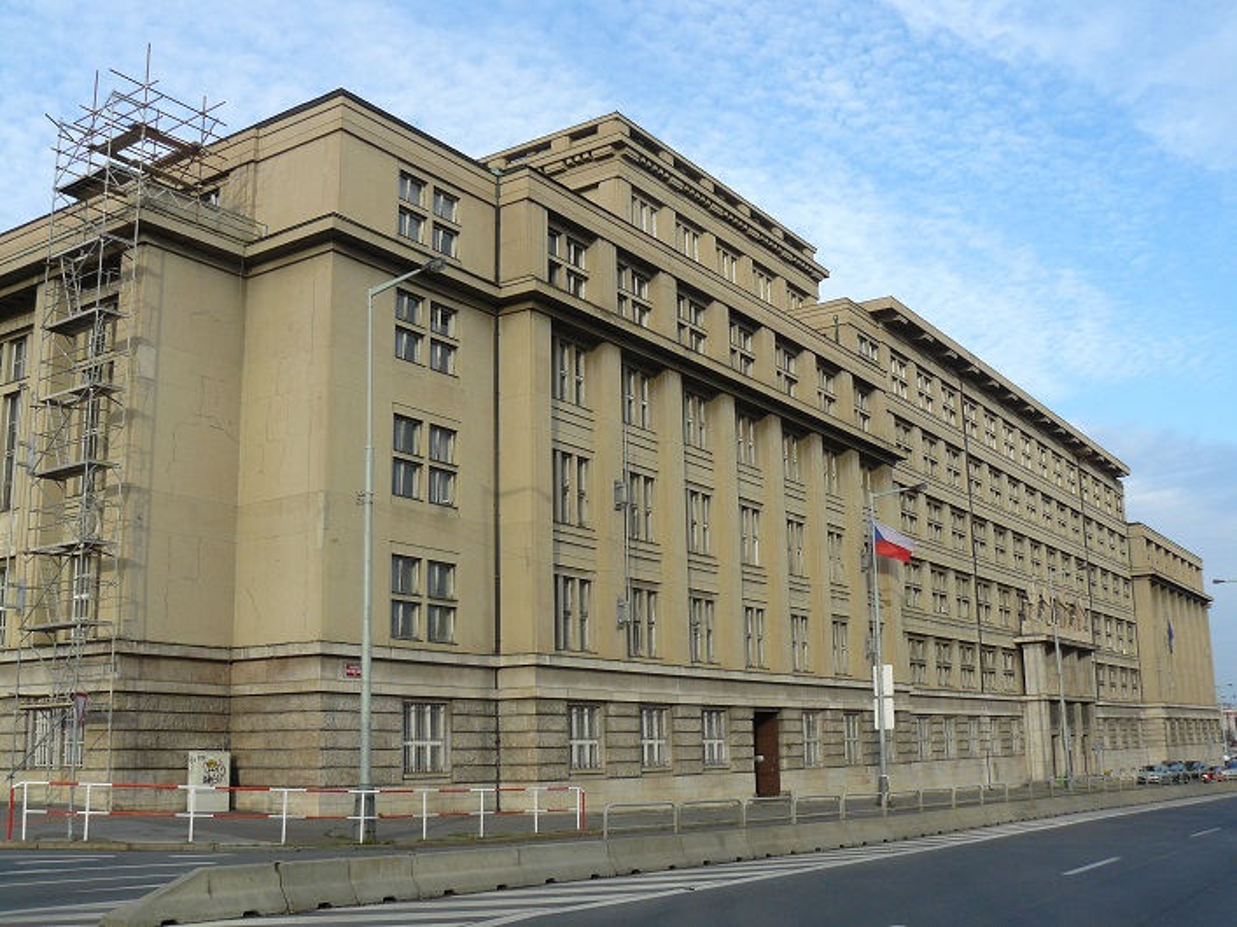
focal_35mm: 36
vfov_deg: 39.6
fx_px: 1286
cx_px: 618
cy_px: 464
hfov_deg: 51.4
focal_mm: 6
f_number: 4.5
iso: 100
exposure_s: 1/200
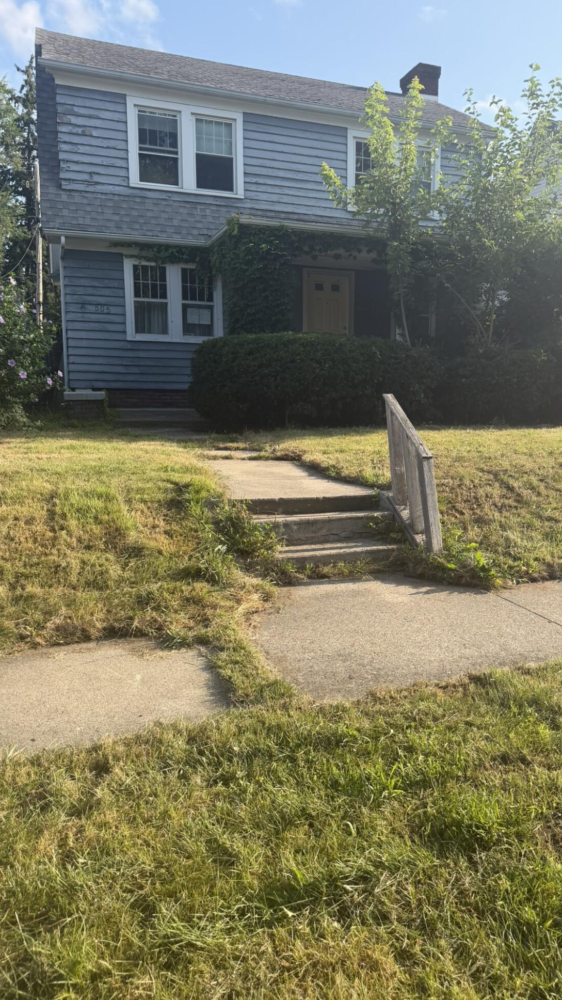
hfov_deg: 42.5
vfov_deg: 69.9
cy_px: 488
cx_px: 360
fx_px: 716
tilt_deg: -8.7
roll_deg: -0.7
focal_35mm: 27
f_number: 1.78
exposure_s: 1/2299
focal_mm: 6.76
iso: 100
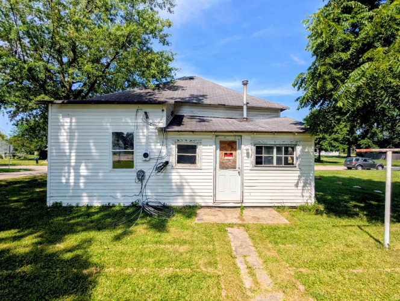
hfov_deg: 94.4
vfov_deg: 78.2
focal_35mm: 16
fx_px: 185
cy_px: 150
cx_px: 200
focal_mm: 2.35
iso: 46
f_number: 2.2
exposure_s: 1/1898
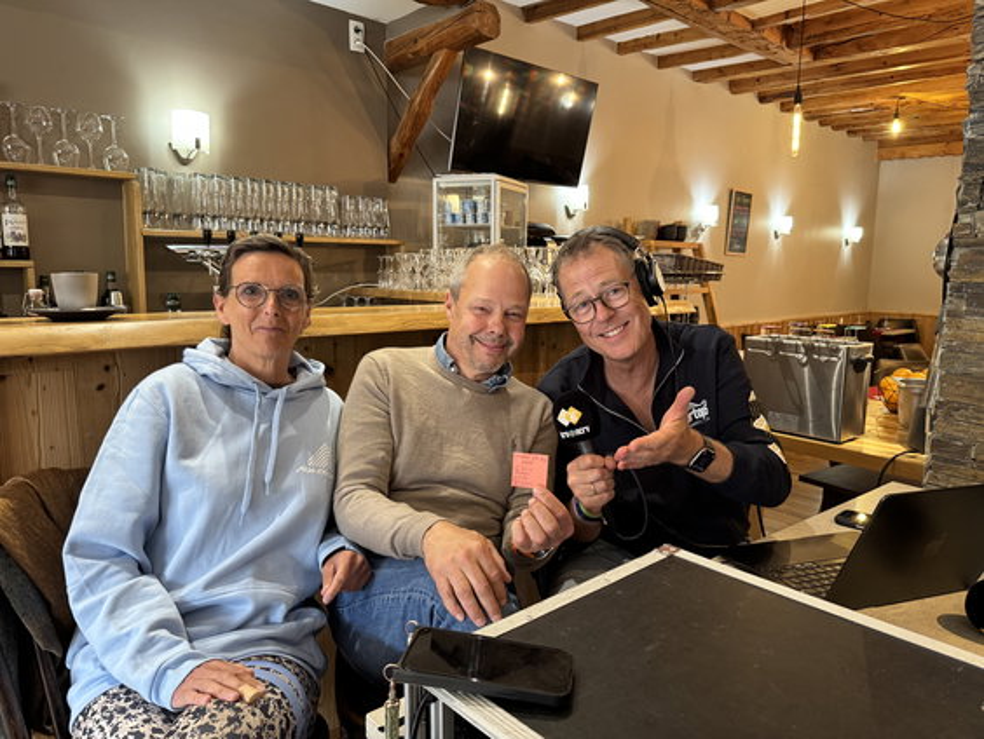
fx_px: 683
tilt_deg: -7.9
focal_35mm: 24
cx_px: 492
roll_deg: -0.8
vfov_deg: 56.9
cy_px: 370
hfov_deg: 71.5
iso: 320
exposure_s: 1/50
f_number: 1.78
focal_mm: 6.76
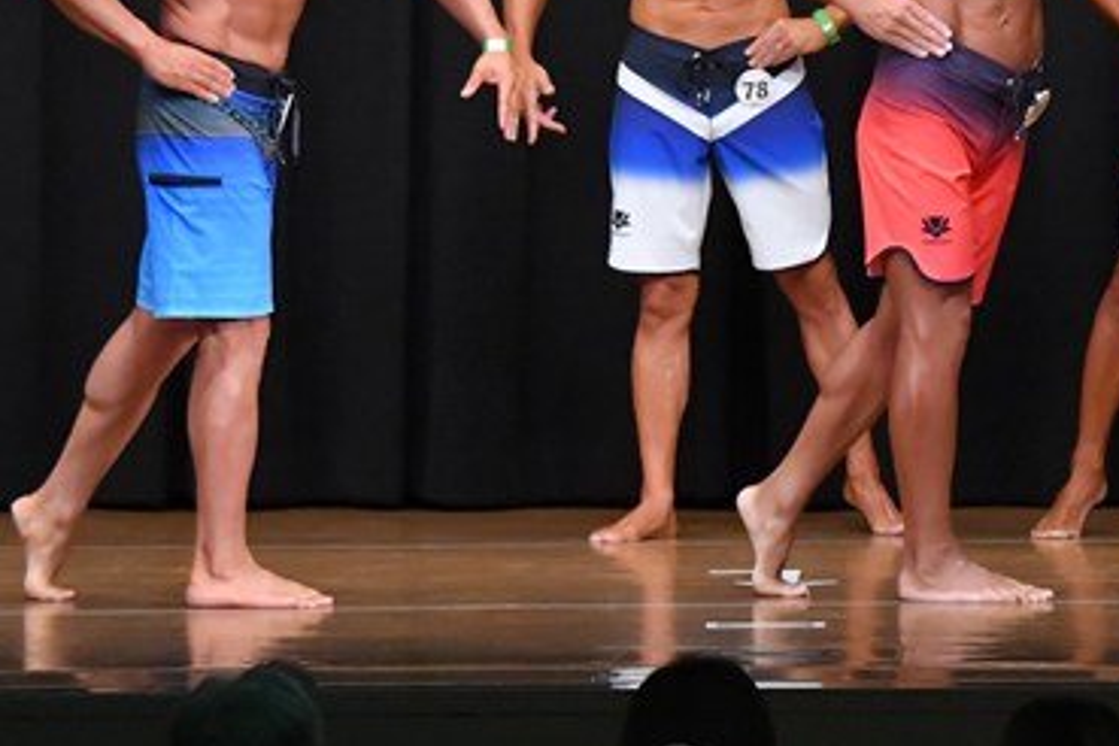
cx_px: 978
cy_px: 106
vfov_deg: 3.9
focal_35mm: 353
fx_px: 10972
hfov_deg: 5.8
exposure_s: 1/400
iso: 8000
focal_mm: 112
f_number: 5.6
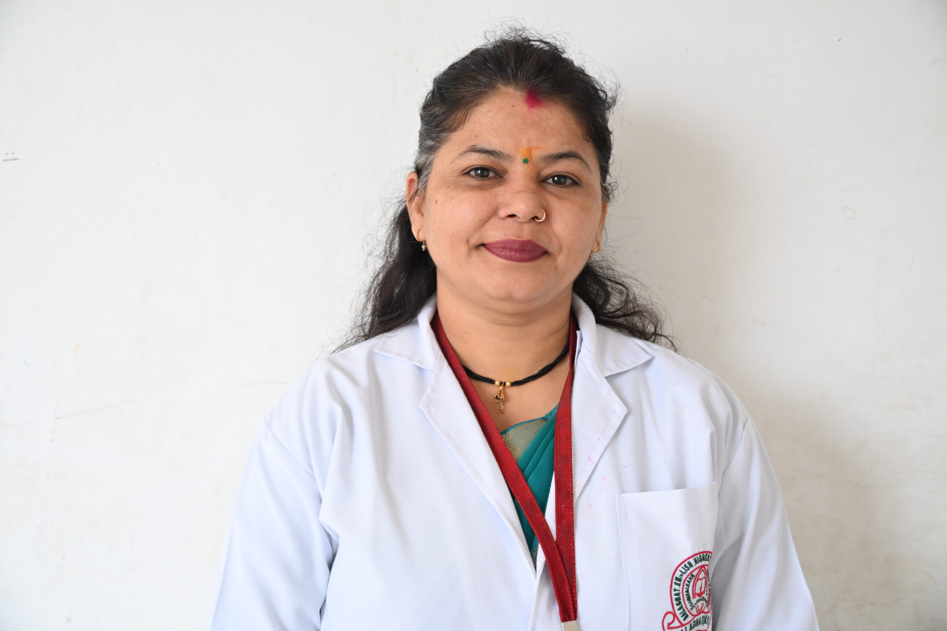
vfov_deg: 30.9
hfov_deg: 45.0
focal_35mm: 44
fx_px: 1144
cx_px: 474
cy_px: 316
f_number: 4
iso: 500
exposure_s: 1/60
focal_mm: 29
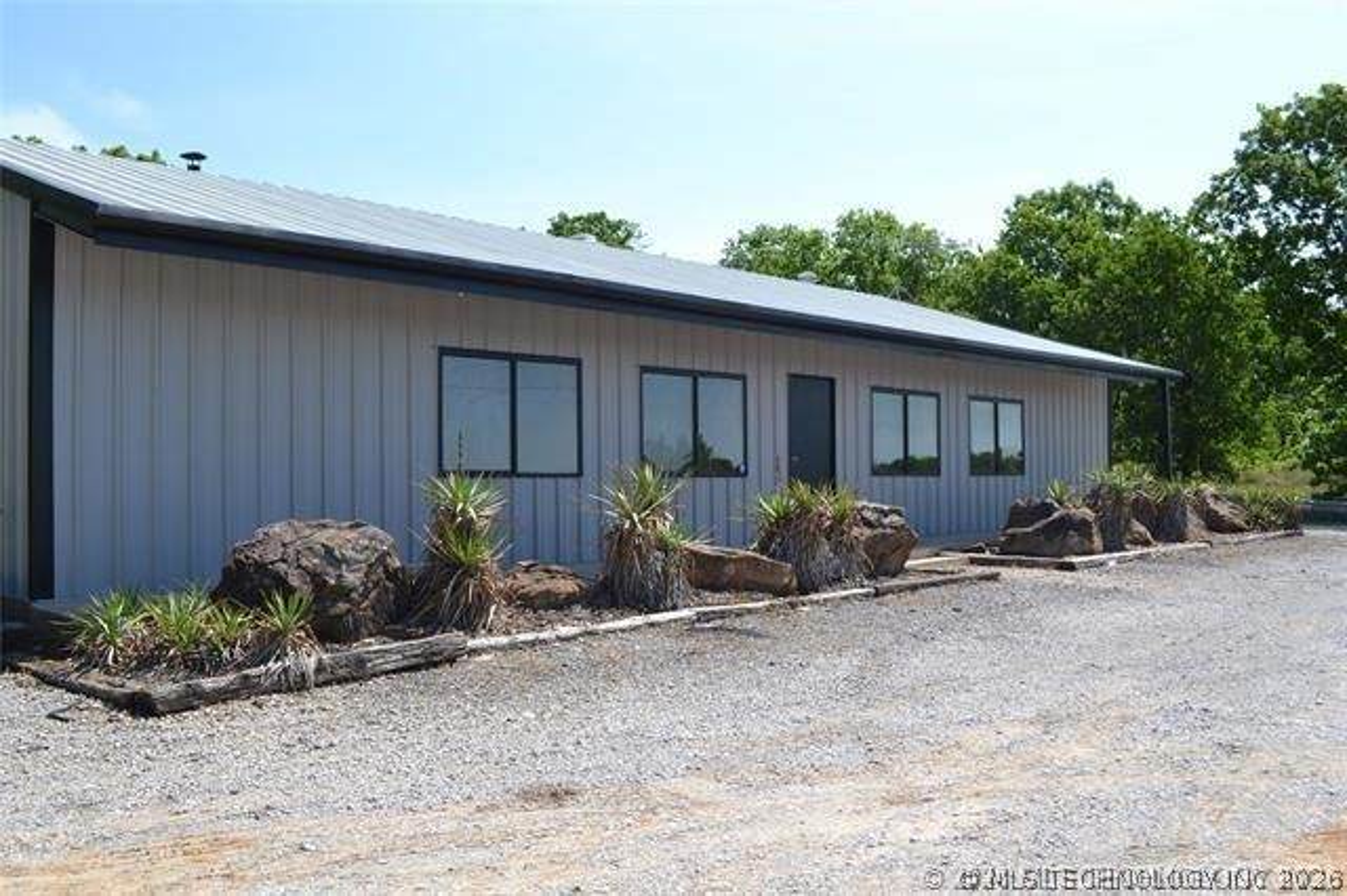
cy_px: 448
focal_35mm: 33
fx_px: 1234
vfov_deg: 39.9
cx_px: 674
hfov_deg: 57.2
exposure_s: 1/250
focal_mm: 22
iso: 100
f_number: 7.1
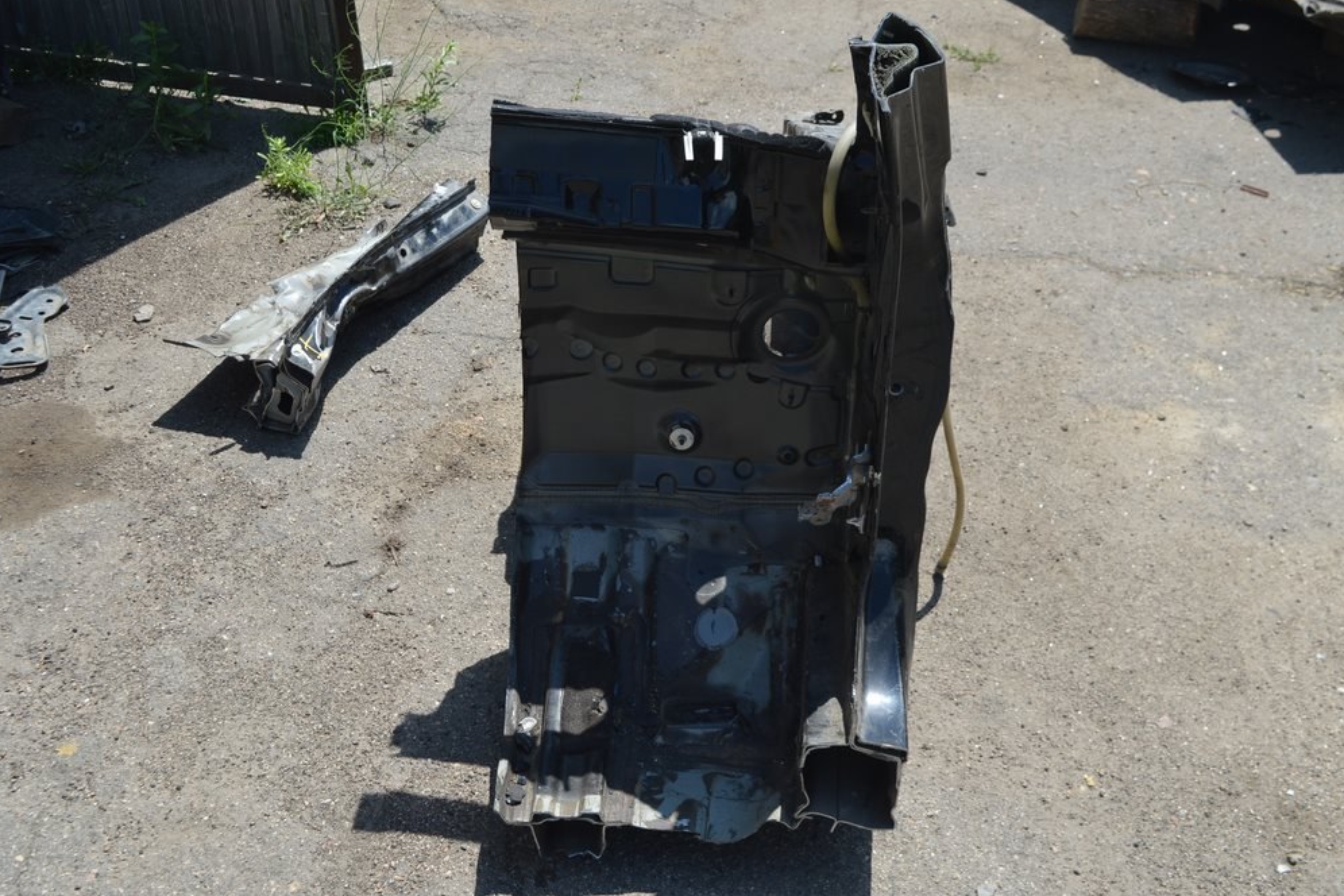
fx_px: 1438
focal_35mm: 39
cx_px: 657
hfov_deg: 50.1
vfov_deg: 34.6
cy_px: 450
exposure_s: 1/250
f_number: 8
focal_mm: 25
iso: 100
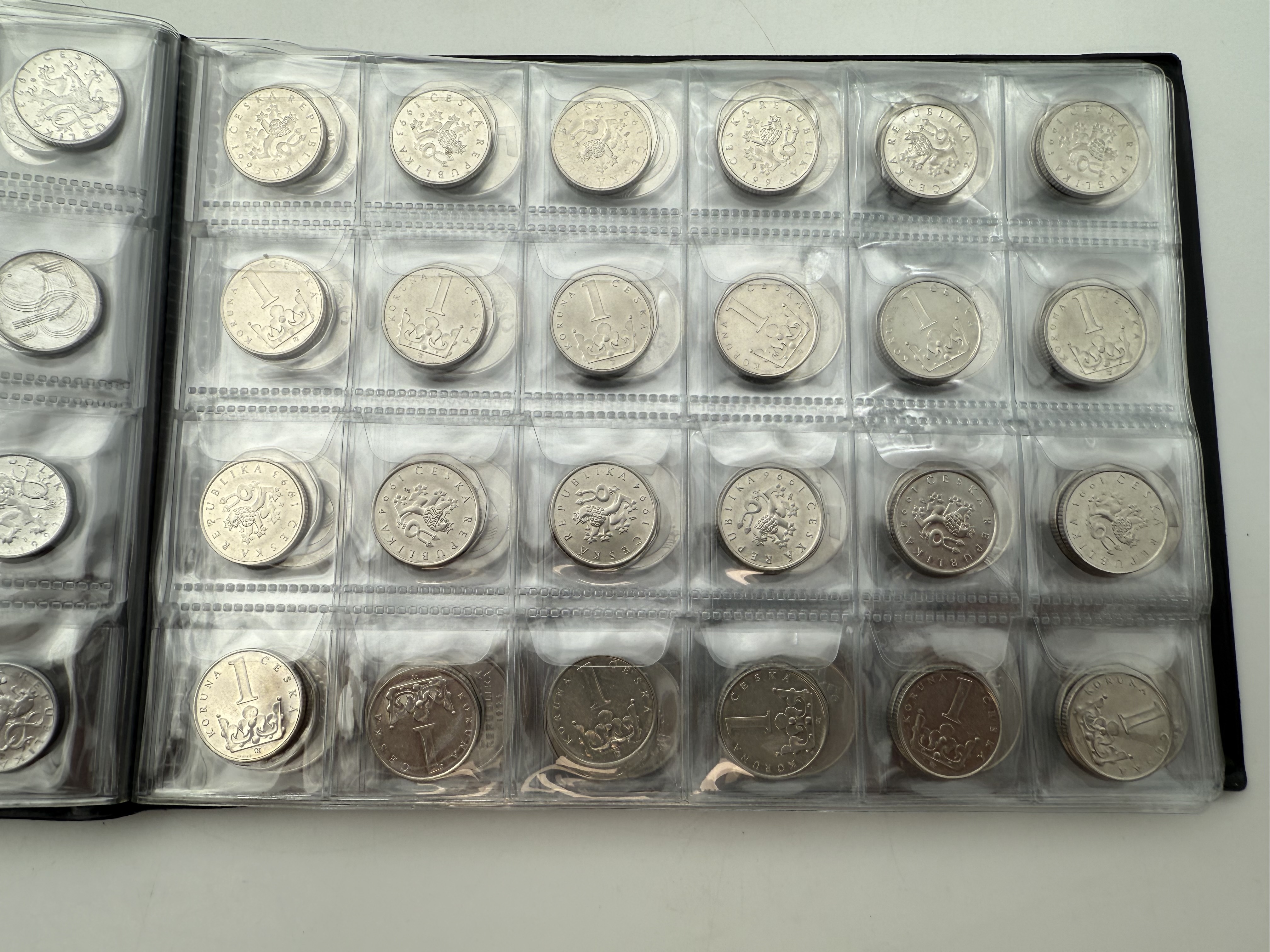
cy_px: 476
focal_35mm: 24
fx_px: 881
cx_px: 635
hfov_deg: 71.6
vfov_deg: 56.8
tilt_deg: -82.5
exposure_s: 1/294
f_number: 2.2
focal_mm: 2.22
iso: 40
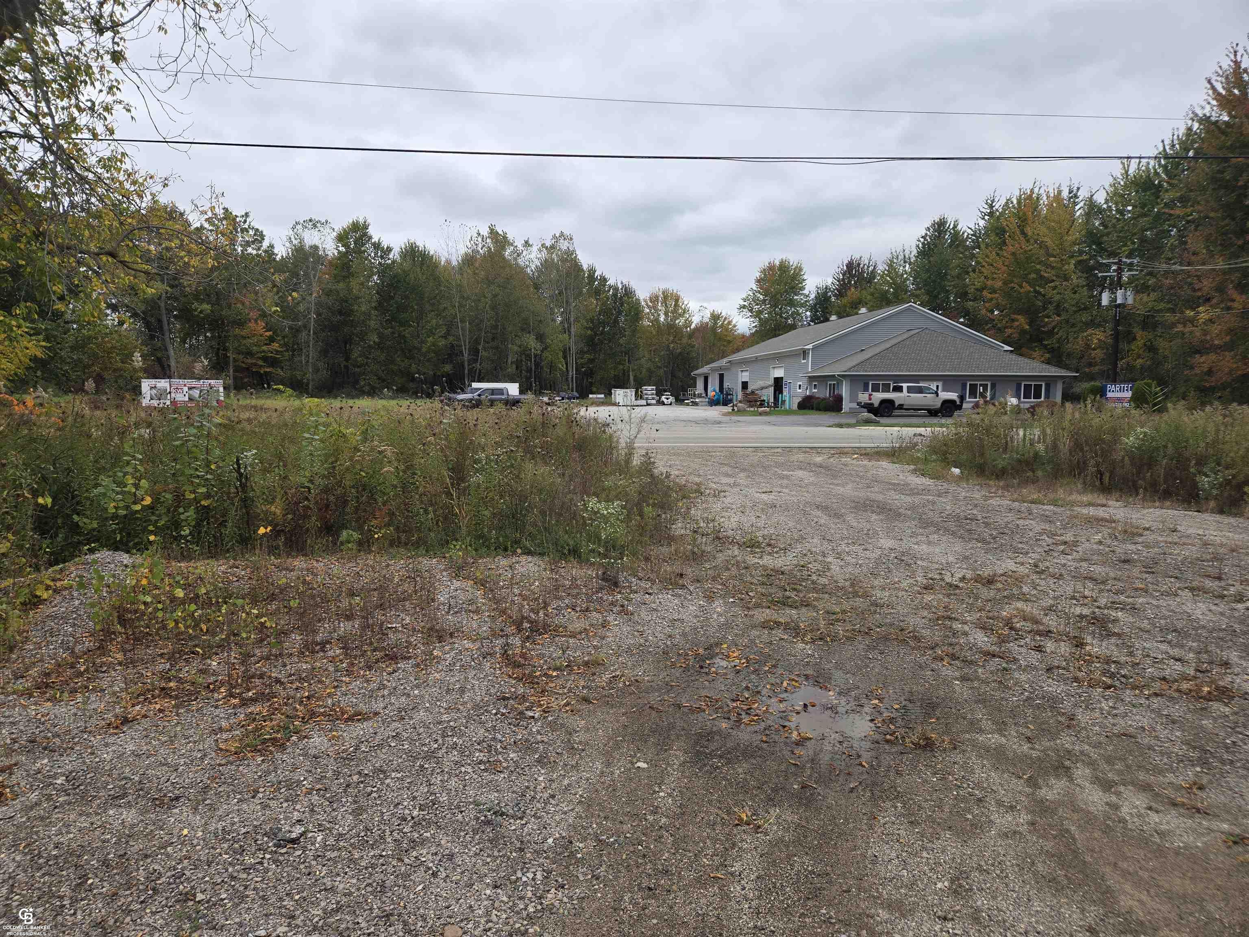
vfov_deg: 58.9
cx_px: 624
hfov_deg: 73.9
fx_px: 830
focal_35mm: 23
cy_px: 468
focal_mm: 5.4
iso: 25
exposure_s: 1/681
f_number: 1.8
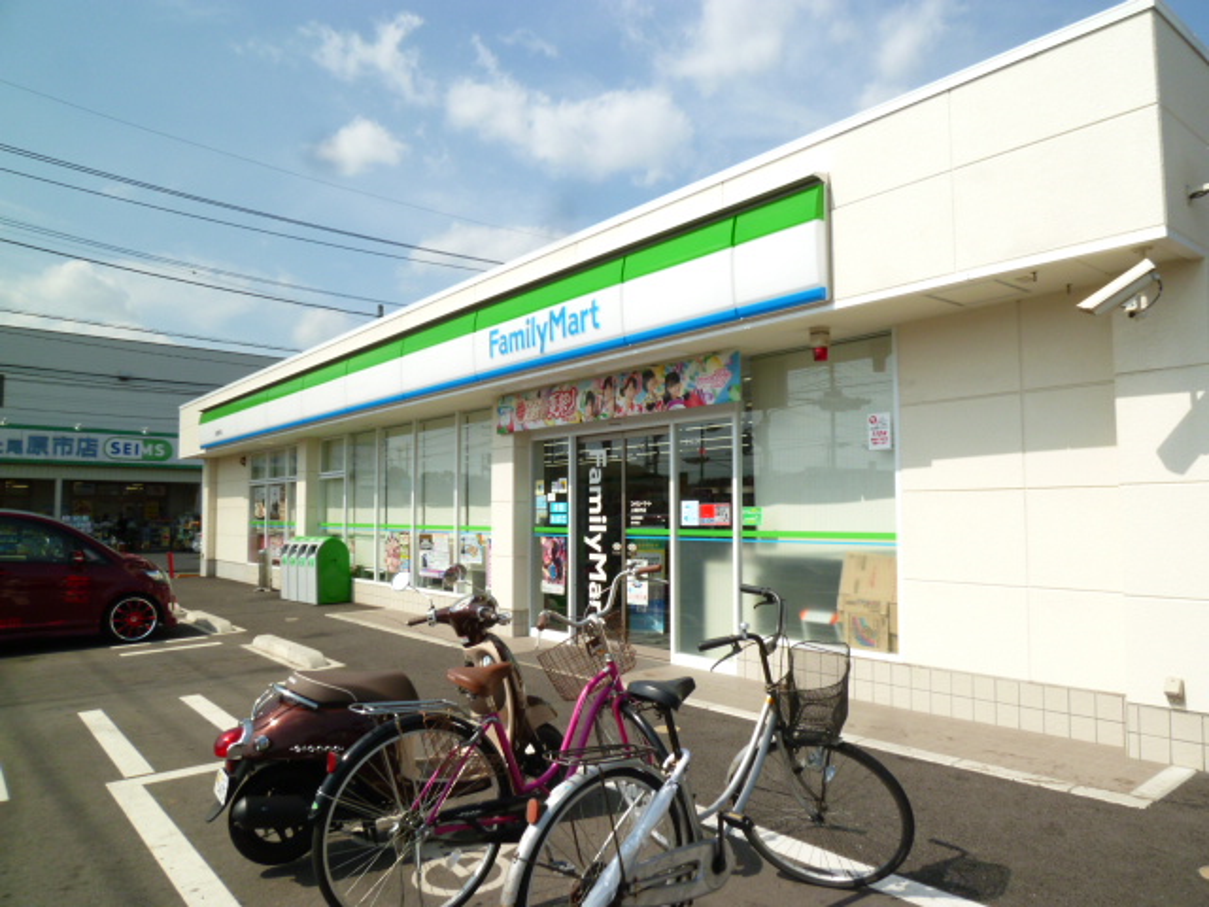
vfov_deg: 56.8
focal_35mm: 24
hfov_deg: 71.6
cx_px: 604
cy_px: 454
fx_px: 838
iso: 80
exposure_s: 1/500
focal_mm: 4.3
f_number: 5
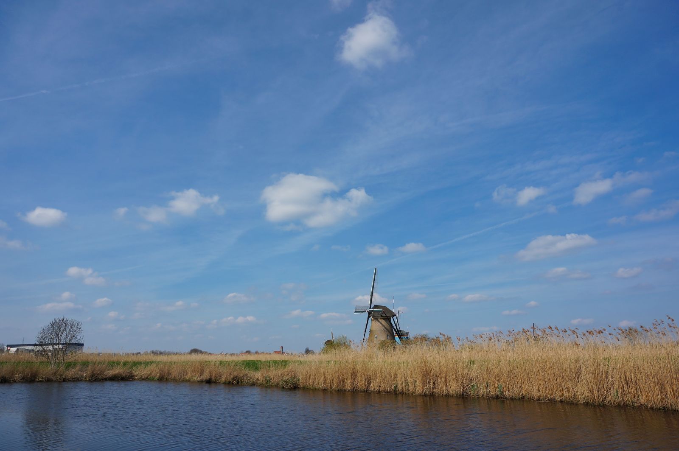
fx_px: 452
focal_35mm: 24
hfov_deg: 73.8
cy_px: 226
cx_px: 340
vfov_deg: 53.0
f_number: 8
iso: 100
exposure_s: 1/400
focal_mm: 16
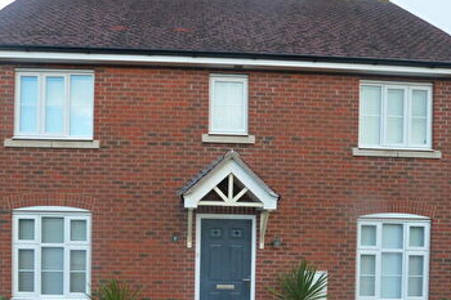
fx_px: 376
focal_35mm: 30
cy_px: 241
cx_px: 200
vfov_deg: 41.6
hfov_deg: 61.8
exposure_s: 1/125
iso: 160
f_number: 5.6
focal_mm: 10
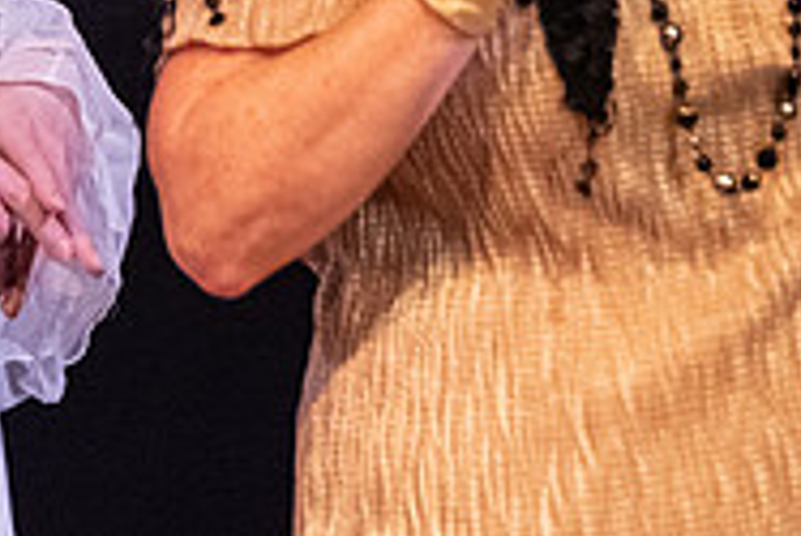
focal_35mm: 568
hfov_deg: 3.6
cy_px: -256
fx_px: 12647
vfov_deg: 2.4
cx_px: 283
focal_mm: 102.2
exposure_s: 1/250
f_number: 3.2
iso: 2500
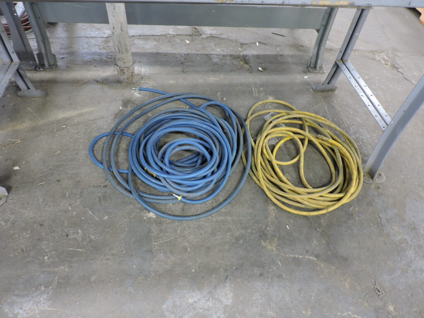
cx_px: 212
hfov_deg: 71.6
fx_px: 294
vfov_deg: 56.8
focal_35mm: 24
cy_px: 159
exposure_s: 1/10
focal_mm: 4.3
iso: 400
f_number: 3
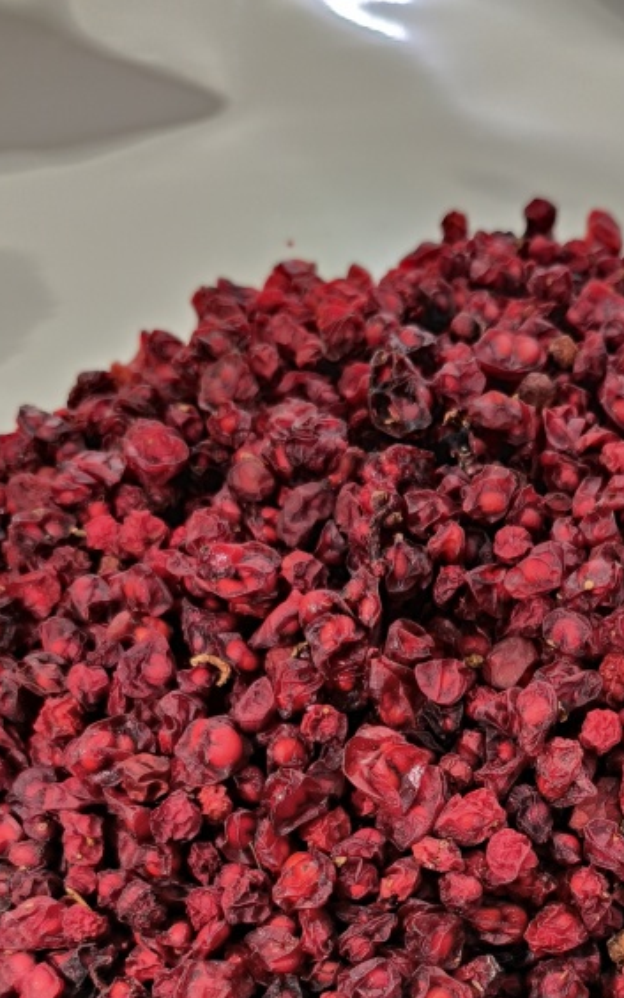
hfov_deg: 26.2
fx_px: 1306
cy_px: 849
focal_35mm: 48
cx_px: 521
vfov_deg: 39.6
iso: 158
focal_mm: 5.42
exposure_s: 1/100
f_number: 1.8
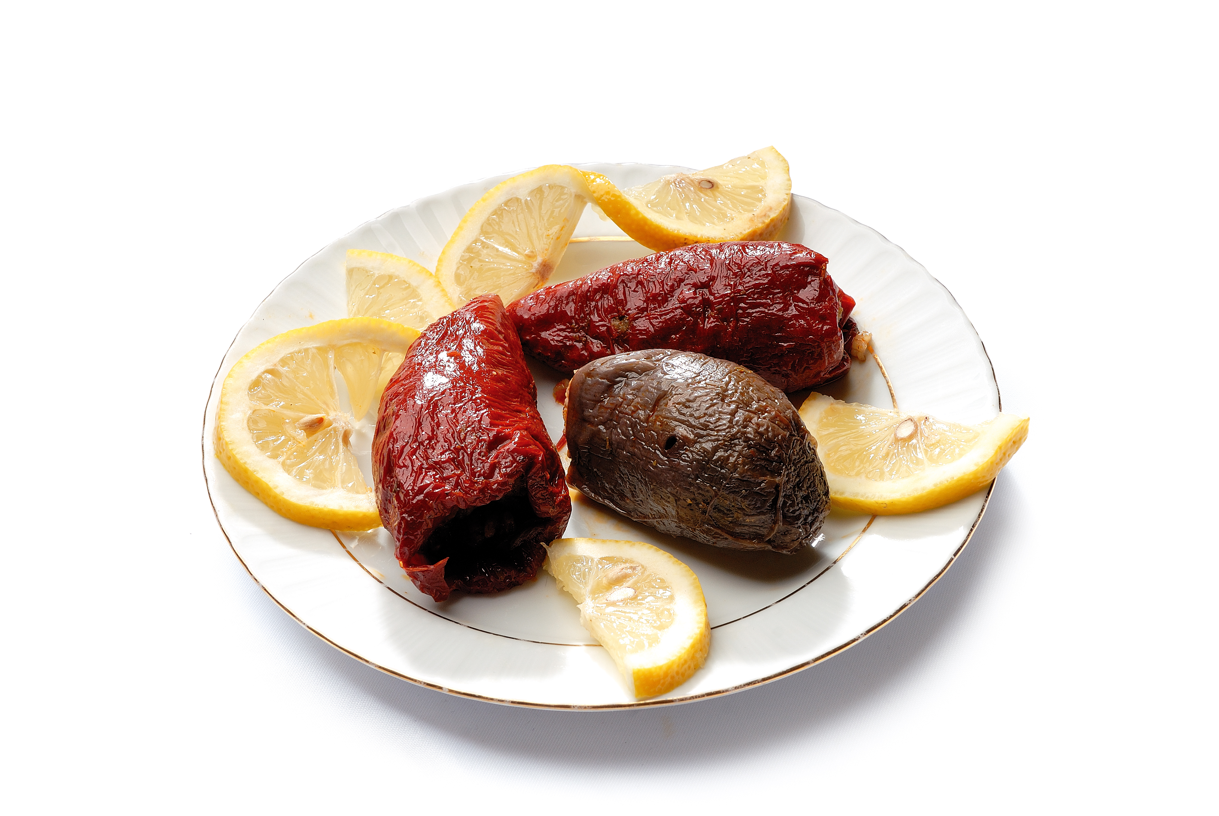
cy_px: 408
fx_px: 2441
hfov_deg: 28.0
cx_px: 610
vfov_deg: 19.0
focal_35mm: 72
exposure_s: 1/250
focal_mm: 48
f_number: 11
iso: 100
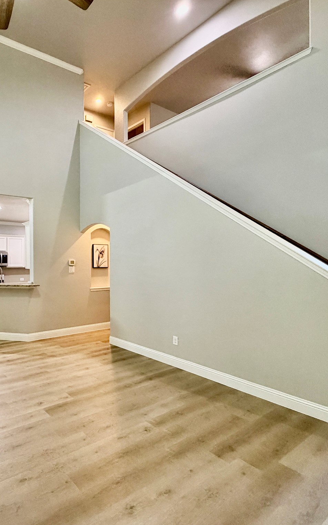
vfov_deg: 85.1
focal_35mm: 20
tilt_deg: -0.3
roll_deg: +1.0
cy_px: 262
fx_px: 286
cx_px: 60
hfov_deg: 55.0
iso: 400
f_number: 2.2
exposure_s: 1/60
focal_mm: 2.22
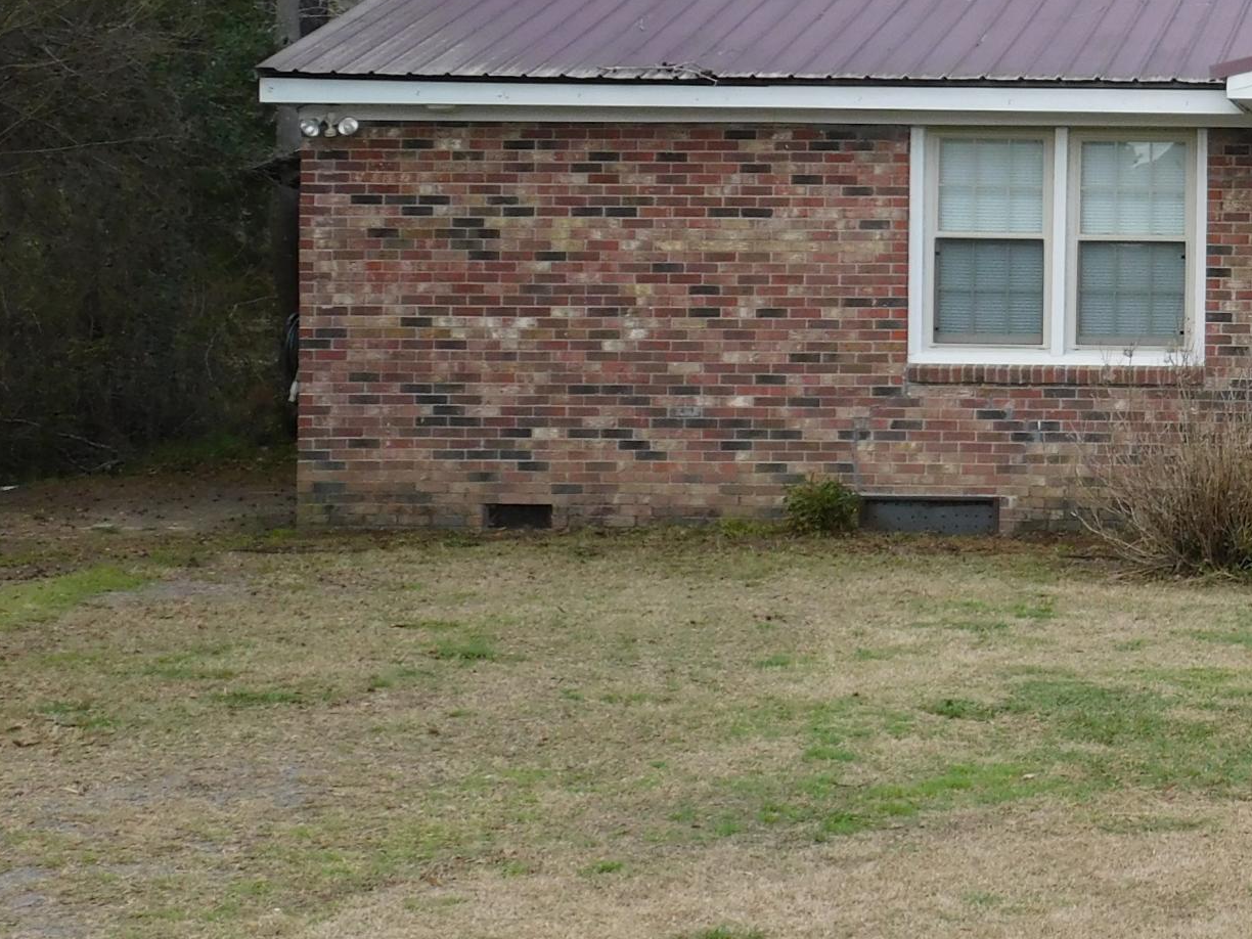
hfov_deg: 18.9
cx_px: 1513
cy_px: 322
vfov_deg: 15.1
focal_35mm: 98
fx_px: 3544
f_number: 3.6
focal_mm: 7.1
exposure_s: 1/500
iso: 125
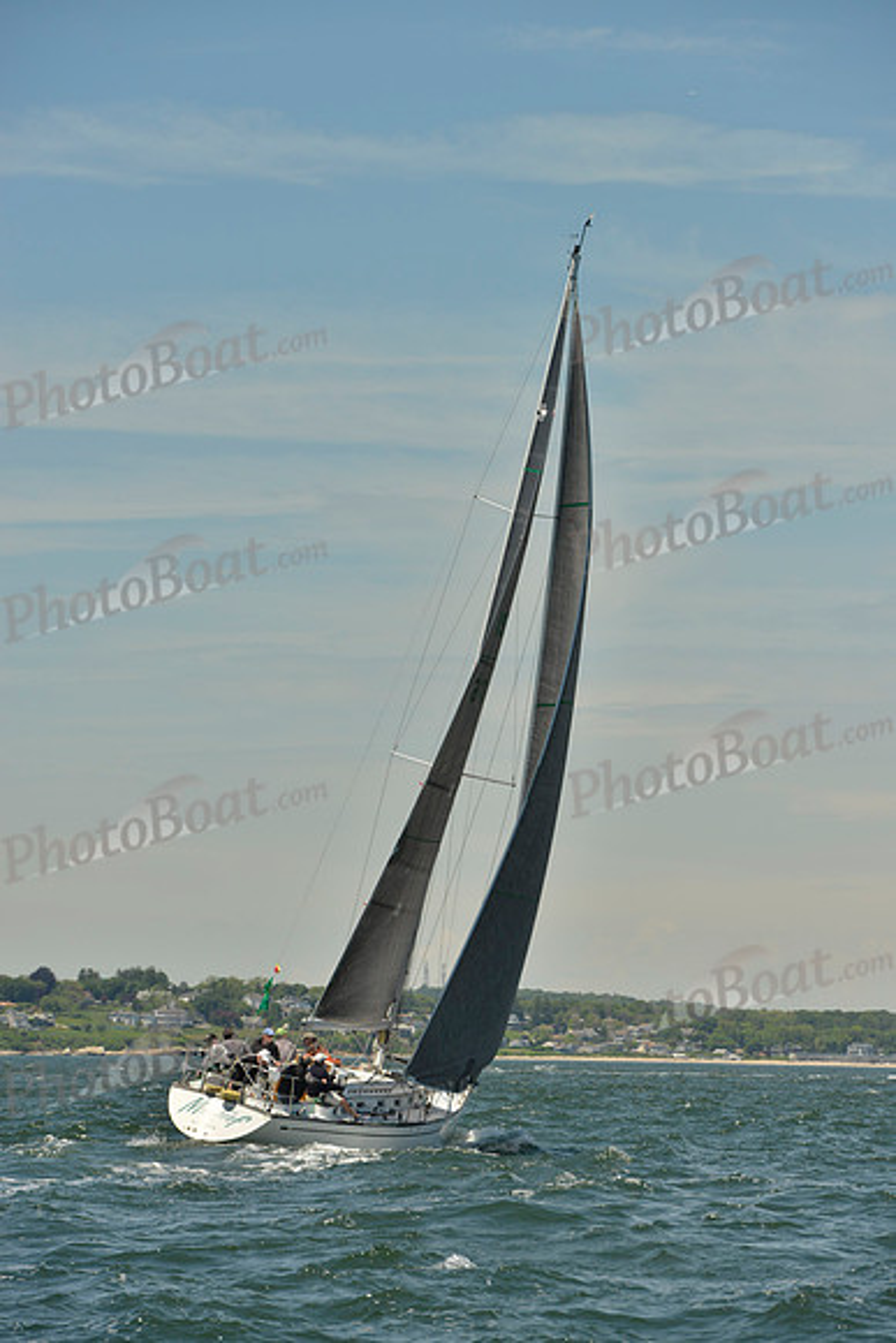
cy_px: 672
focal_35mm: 160
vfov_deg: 12.8
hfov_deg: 8.6
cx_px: 448
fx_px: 5969
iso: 280
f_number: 9
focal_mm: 160
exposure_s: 1/1600
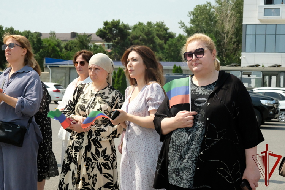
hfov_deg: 29.2
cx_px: 142
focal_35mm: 69
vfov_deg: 19.7
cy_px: 95
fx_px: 546
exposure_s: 1/9000
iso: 12800
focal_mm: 46.3
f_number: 9
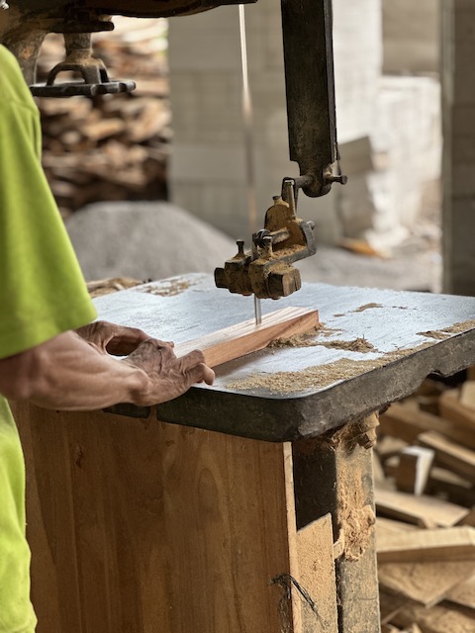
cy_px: 316
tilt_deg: -10.3
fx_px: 1409
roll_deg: +1.0
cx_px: 238
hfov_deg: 19.1
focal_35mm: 77
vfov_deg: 25.3
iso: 100
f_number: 2.8
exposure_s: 1/121
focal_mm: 9
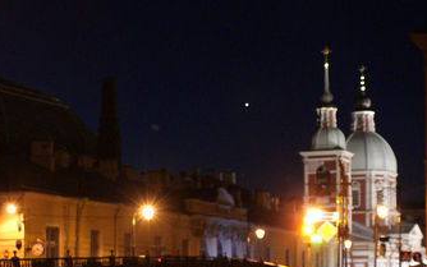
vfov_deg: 13.2
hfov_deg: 20.9
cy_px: 139
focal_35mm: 99
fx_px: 1152
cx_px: 284
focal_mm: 24
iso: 400
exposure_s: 1/4
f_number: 4.5
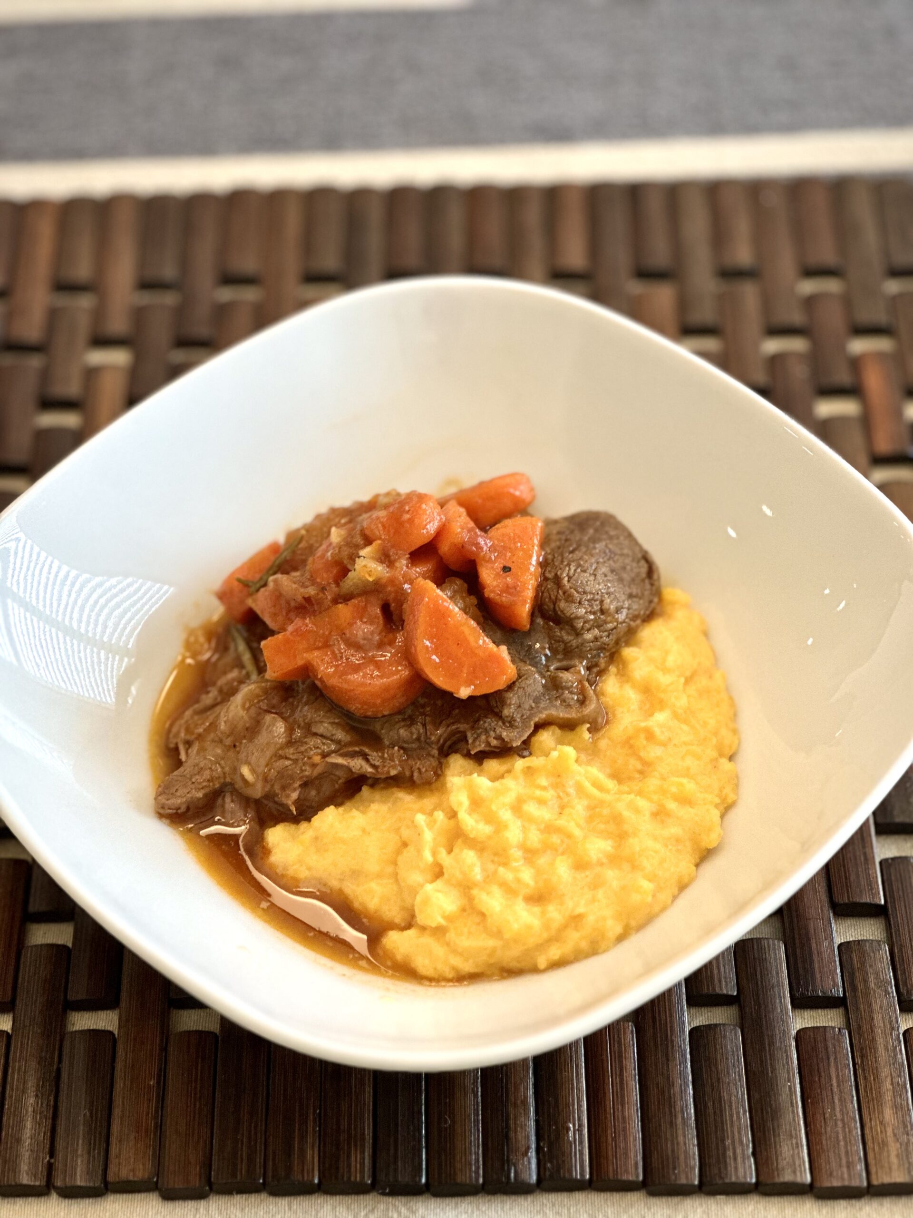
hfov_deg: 19.1
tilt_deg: -49.5
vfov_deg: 25.3
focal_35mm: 77
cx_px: 456
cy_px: 609
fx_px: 2708
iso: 160
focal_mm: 9
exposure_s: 1/40
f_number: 2.8
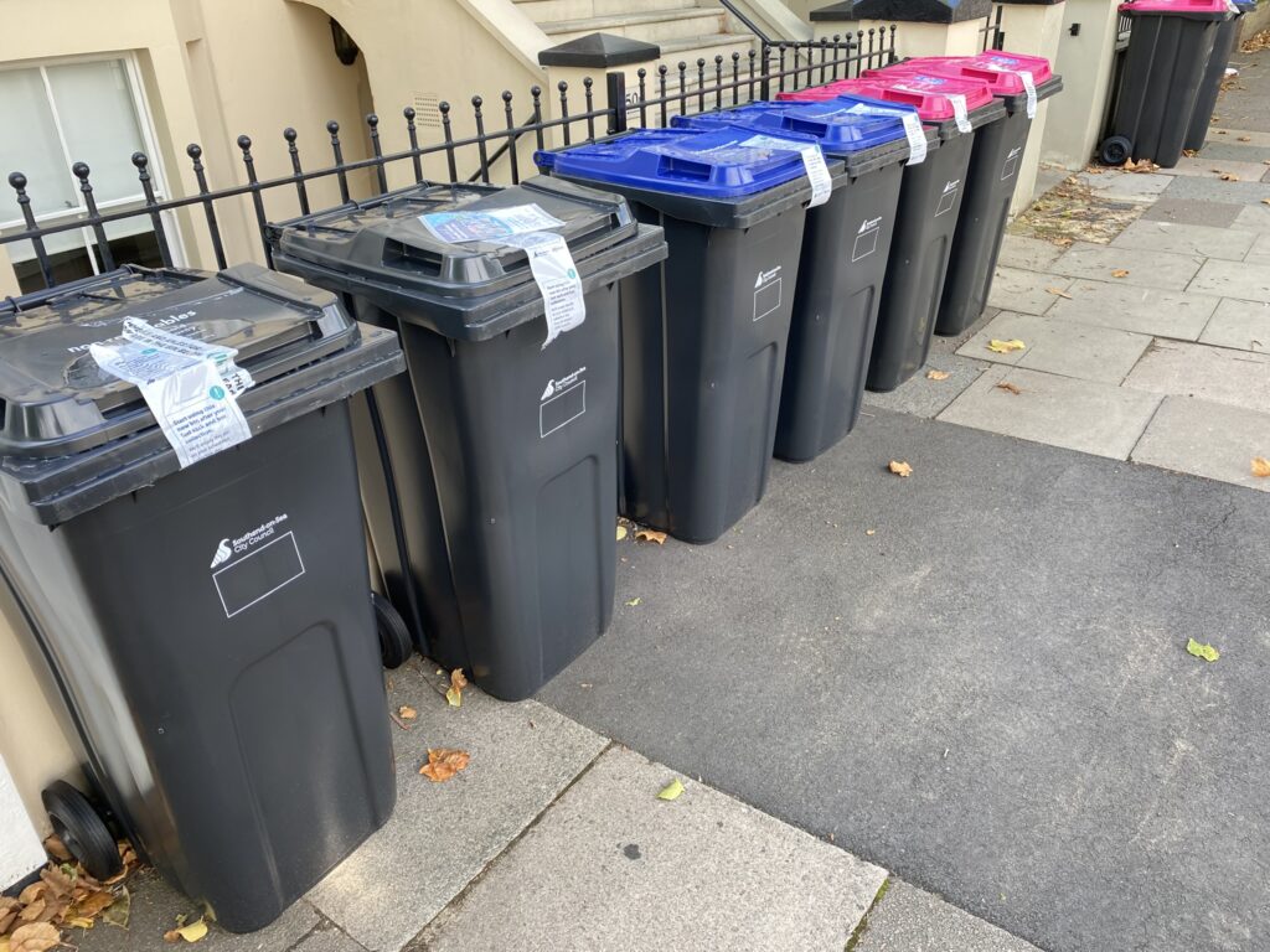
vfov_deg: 53.1
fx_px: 954
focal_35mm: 26
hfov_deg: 67.3
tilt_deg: -27.1
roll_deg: +2.0
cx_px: 635
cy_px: 476
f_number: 1.8
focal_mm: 4.25
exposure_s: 1/121
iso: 50
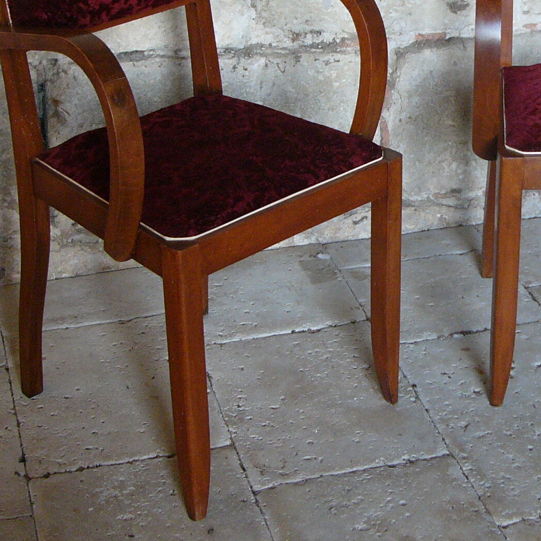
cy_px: 147
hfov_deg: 20.3
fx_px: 1485
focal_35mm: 84
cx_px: 464
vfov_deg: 20.5
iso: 200
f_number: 2.8
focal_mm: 7.2
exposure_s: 1/60
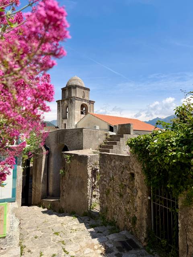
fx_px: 178
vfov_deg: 71.6
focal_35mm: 24
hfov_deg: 56.8
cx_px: 96
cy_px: 128
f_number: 1.78
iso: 80
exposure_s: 1/5319
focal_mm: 6.76
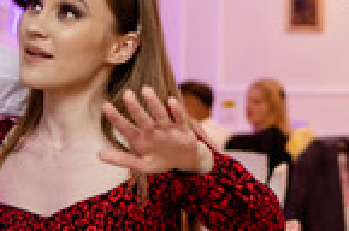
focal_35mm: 155
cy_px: 47
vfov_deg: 8.8
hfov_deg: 12.8
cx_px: 467
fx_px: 1499
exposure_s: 1/200
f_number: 1.4
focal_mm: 23
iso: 640
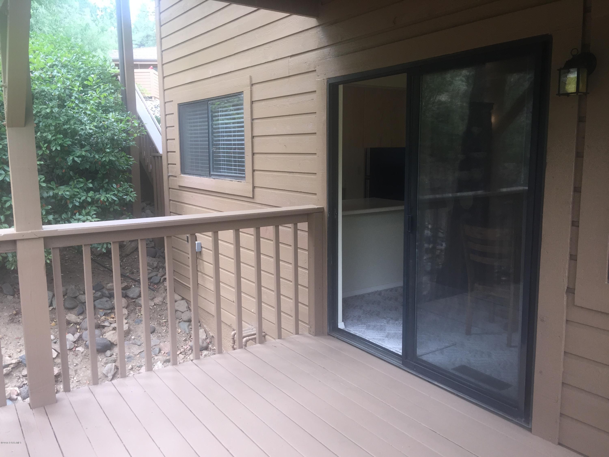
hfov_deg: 61.7
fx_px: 510
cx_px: 304
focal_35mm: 29
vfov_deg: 48.2
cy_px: 228
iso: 50
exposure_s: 1/120
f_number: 2.2
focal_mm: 4.15
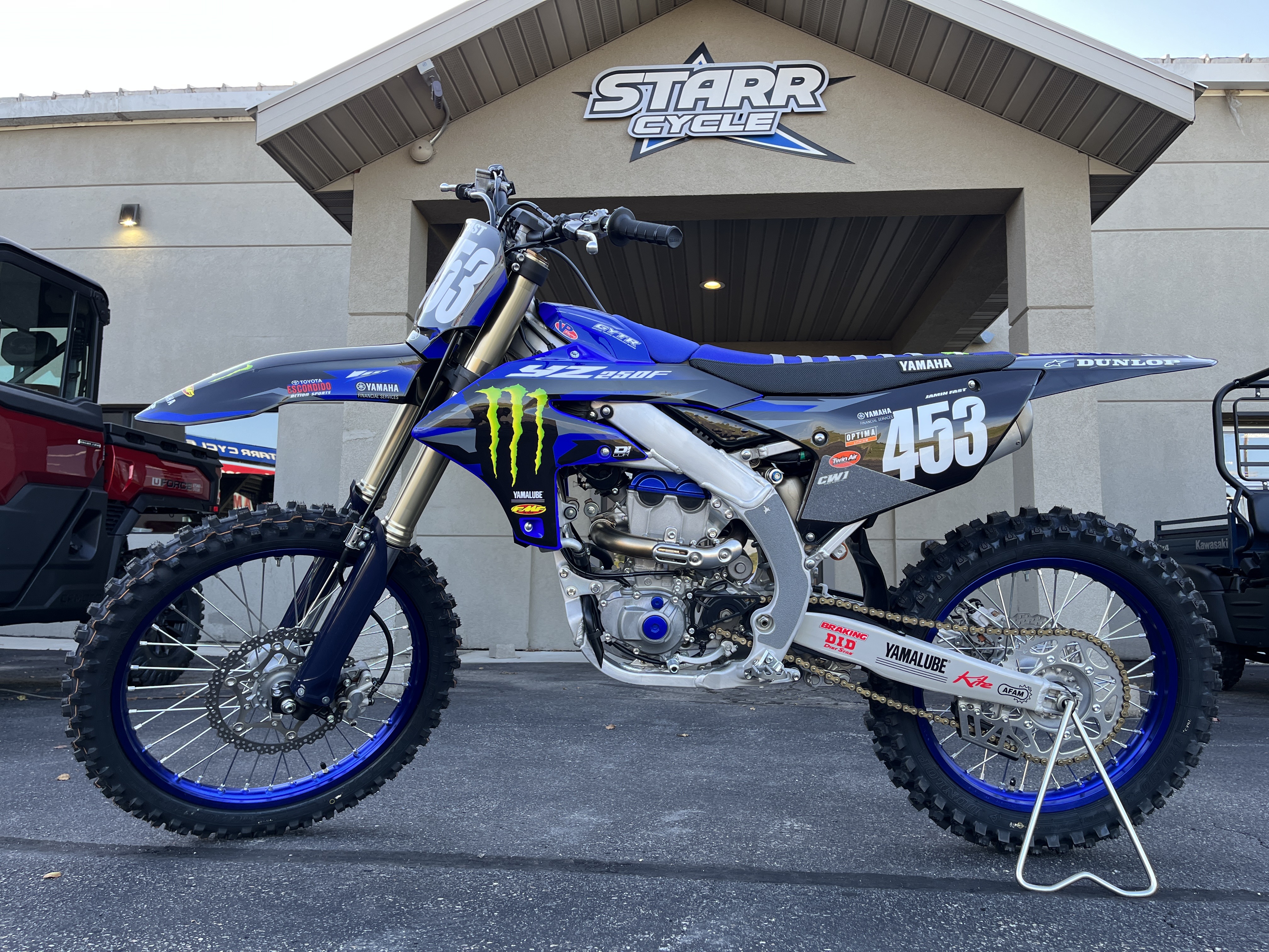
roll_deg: -1.0
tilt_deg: +6.5
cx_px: 634
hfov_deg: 67.3
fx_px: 953
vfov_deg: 53.1
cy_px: 476
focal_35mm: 26
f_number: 1.6
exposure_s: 1/324
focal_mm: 5.1
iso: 50
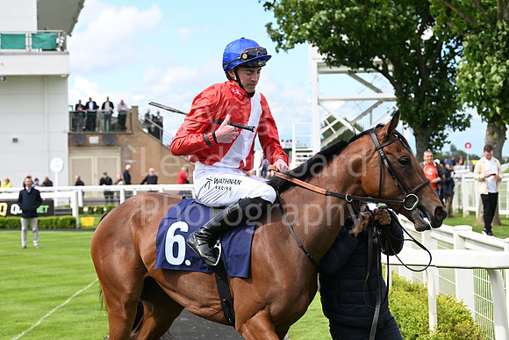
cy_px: 170
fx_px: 1216
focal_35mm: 86
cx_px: 254
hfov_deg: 23.6
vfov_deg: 15.9
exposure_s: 1/800
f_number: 6.3
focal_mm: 86
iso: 400
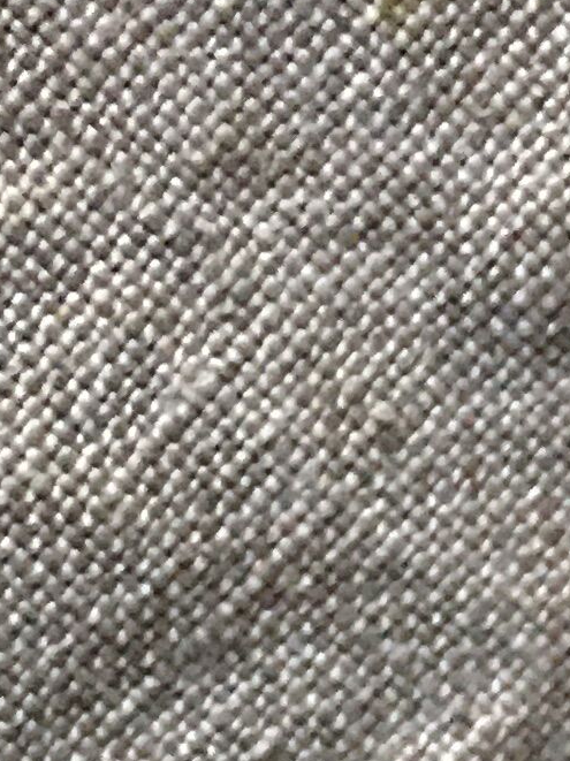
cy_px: 1560
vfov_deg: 10.2
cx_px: 1385
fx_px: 3890
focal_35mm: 177
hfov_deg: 7.8
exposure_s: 1/30
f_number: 2.2
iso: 160
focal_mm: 4.15
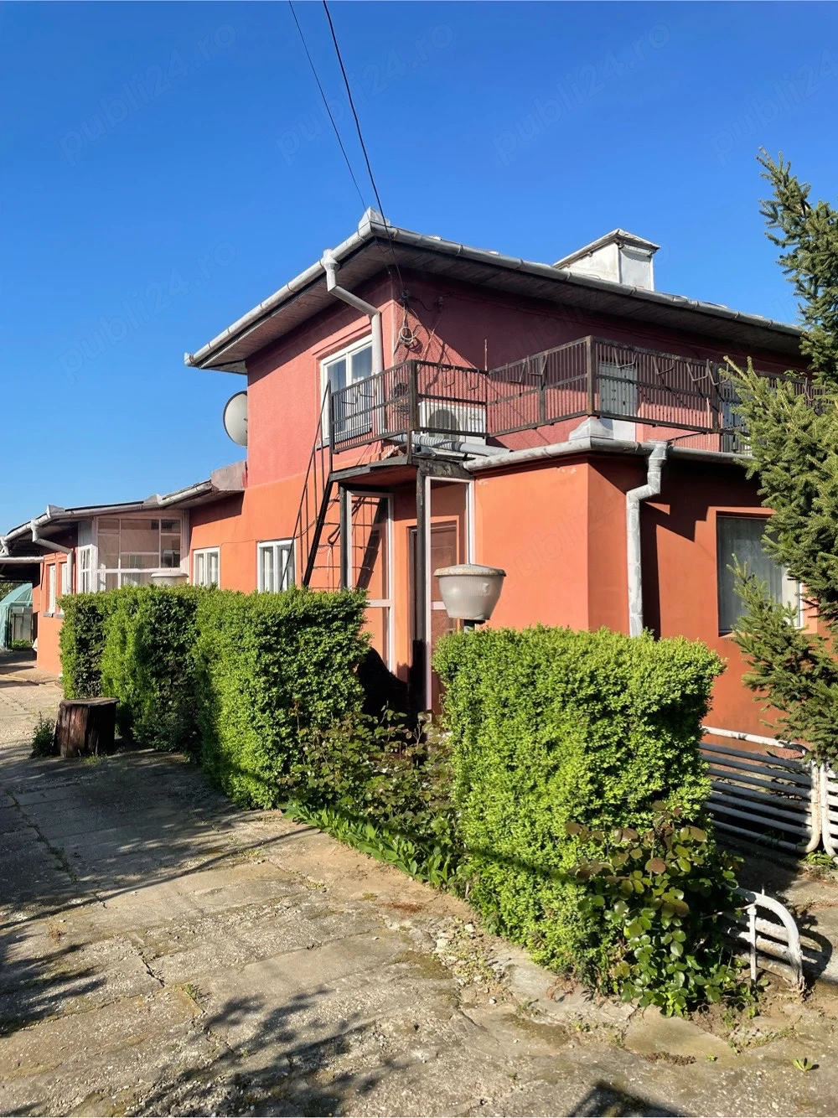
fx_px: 839
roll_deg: +1.0
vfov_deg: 67.3
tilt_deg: +2.0
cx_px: 419
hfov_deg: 53.0
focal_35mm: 26
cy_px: 559
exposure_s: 1/2564
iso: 32
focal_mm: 4.2
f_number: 1.6
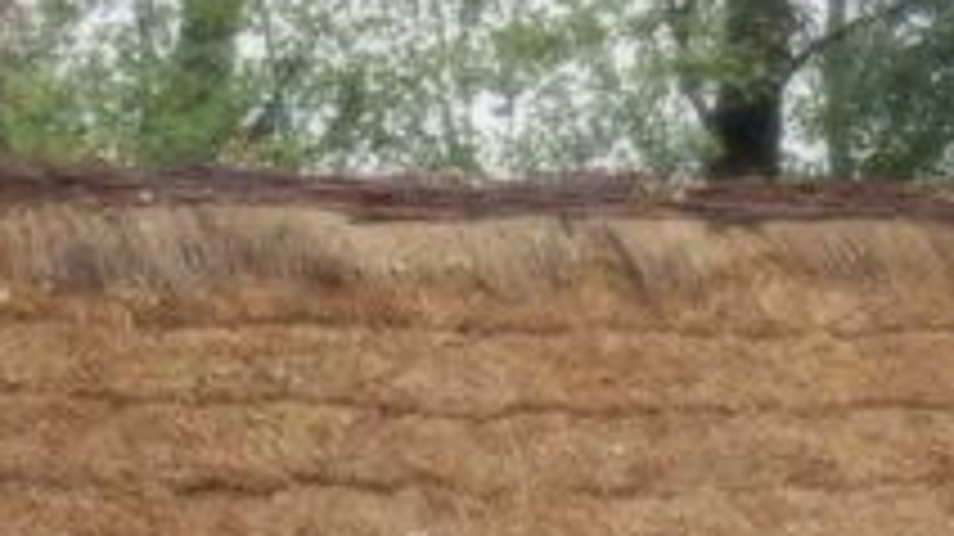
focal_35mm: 148
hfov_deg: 14.5
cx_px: 464
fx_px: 3742
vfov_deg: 8.2
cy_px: 293
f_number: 4
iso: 400
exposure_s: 1/50
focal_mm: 6.4
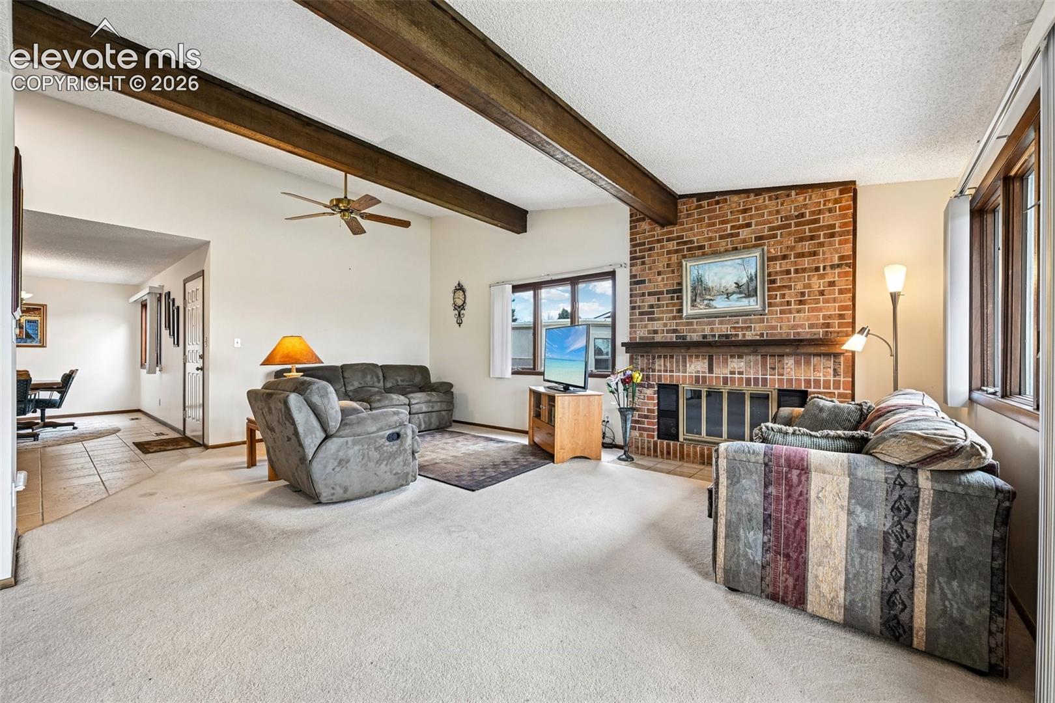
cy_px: 352
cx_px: 528
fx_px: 410
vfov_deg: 81.2
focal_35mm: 14
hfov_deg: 104.3
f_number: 11
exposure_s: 1/6
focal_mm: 14
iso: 400
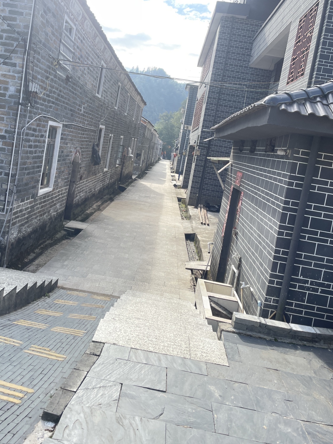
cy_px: 188
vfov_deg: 58.1
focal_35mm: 31
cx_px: 149
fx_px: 398
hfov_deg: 45.4
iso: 32
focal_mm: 4.2
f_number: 1.6
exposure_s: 1/997
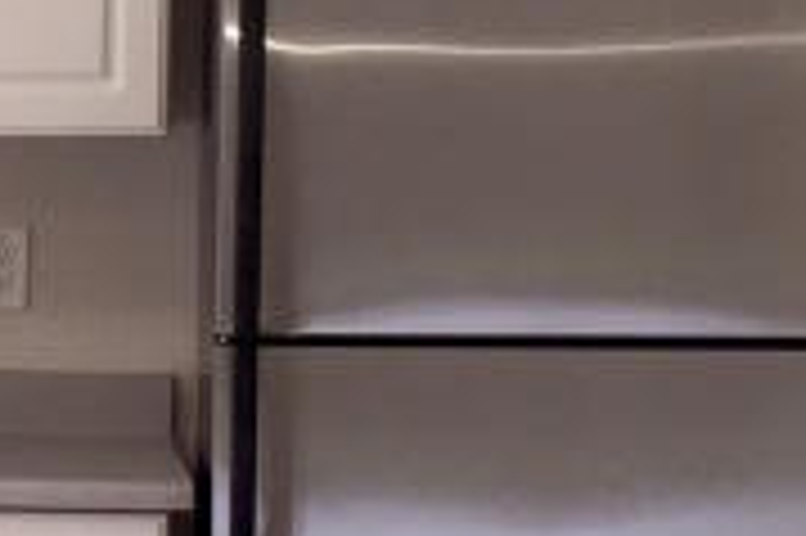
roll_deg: -0.1
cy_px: 450
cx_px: -878
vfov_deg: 7.9
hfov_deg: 10.7
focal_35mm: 173
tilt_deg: -5.8
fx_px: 3870
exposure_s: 1/120
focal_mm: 4.15
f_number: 2.2
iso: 40
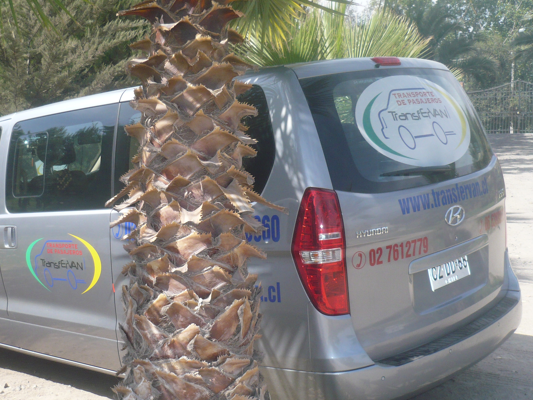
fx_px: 755
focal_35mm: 49
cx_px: 182
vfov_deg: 29.7
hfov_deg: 38.5
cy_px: 209
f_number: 2.8
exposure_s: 1/640
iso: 100
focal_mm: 5.8
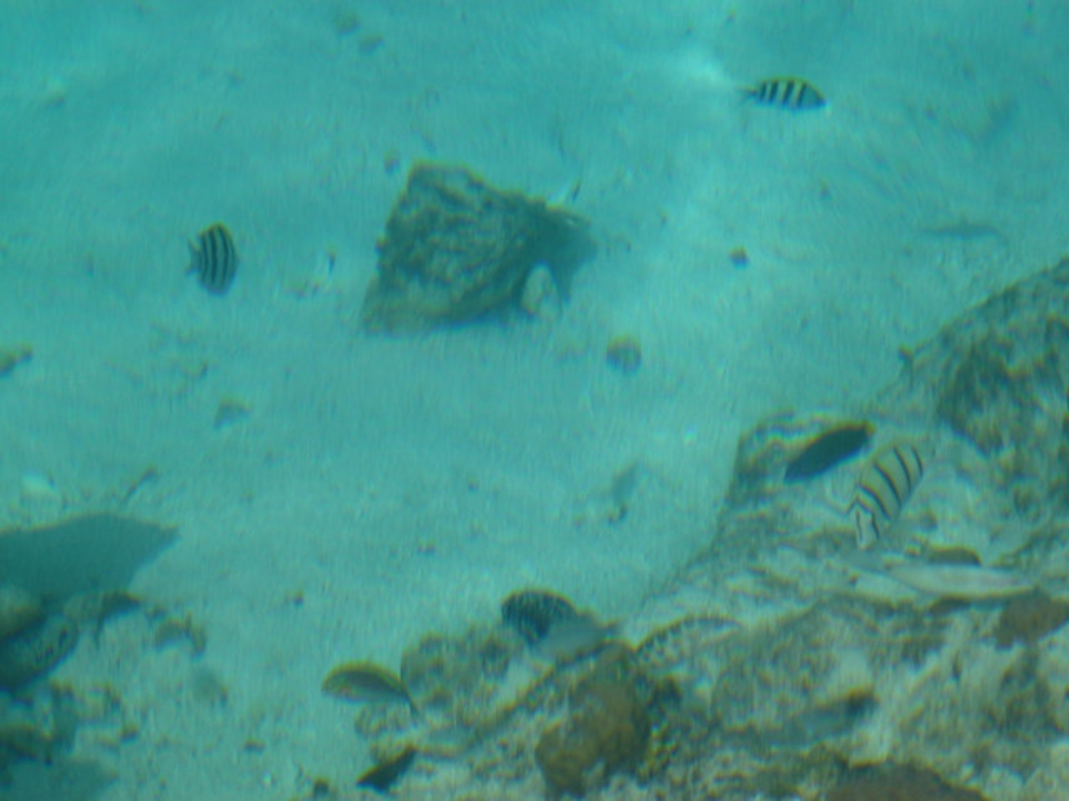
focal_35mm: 168
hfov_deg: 11.8
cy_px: 400
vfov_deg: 8.8
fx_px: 5188
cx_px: 534
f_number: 5.4
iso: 100
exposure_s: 1/800
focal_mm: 30.1
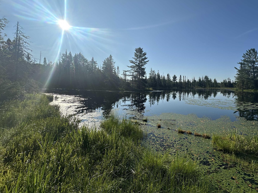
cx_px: 139
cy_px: 86
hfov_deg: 94.3
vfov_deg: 77.8
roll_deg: -0.5
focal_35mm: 16
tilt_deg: +1.2
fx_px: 119
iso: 50
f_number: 2.2
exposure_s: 1/4000
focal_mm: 2.22
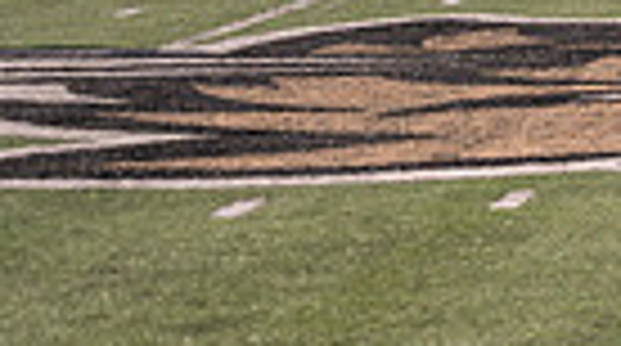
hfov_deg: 6.9
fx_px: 5078
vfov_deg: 3.9
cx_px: 1008
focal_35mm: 309
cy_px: -195
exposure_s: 1/2000
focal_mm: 70
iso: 125
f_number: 4
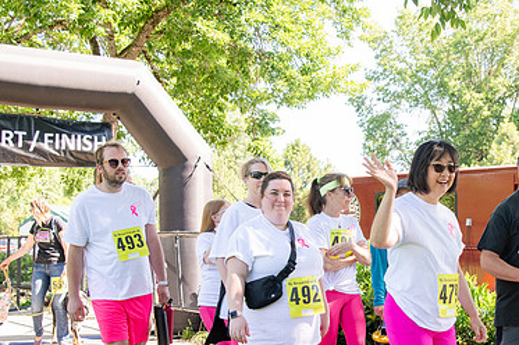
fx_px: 807
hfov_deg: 35.3
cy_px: 242
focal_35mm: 56
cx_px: 348
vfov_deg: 24.0
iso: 500
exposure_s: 1/400
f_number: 3.5
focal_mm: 24
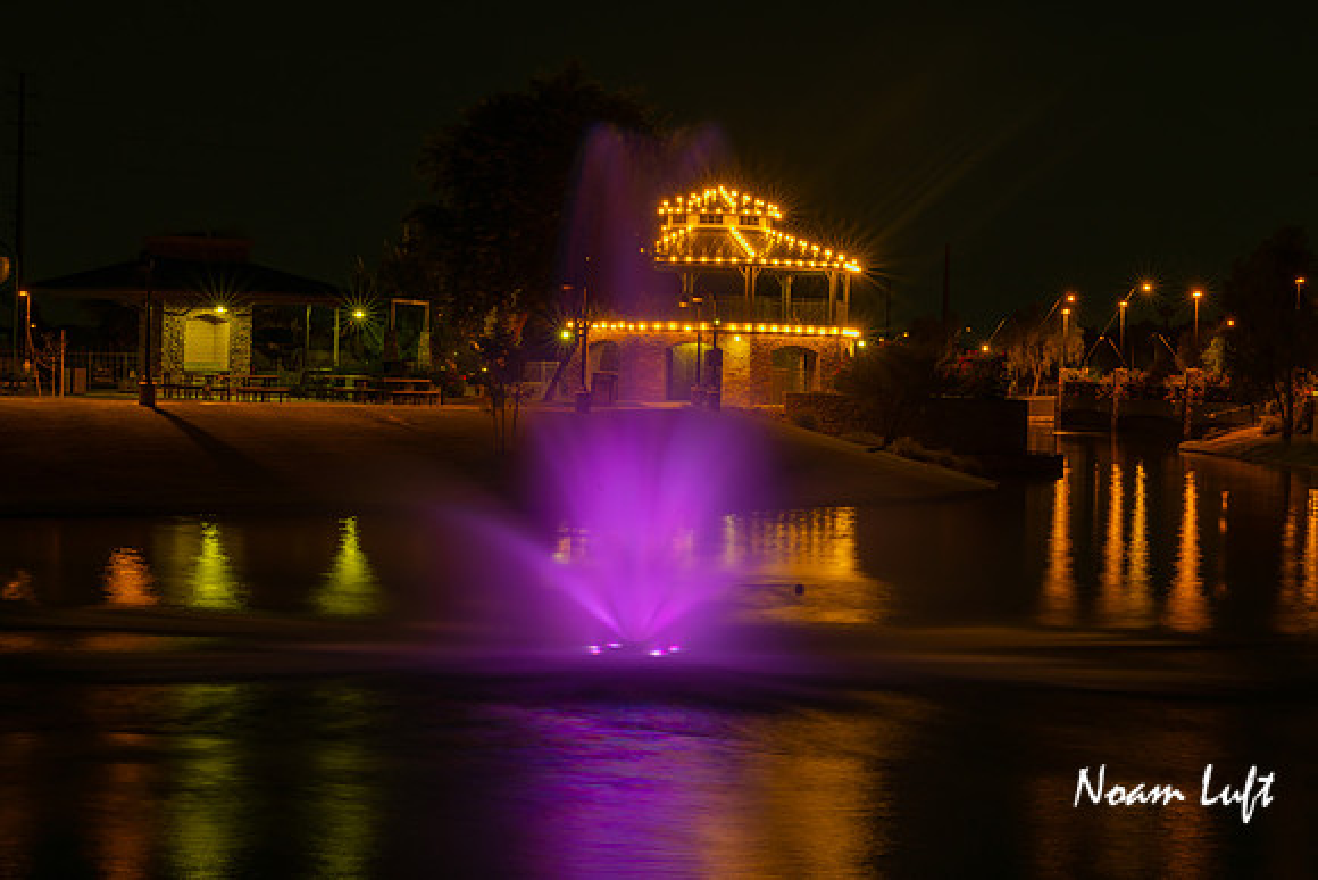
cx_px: 659
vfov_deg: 14.8
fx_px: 3391
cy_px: 440
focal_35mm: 93
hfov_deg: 22.0
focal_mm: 86
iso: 100
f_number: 20
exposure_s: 13
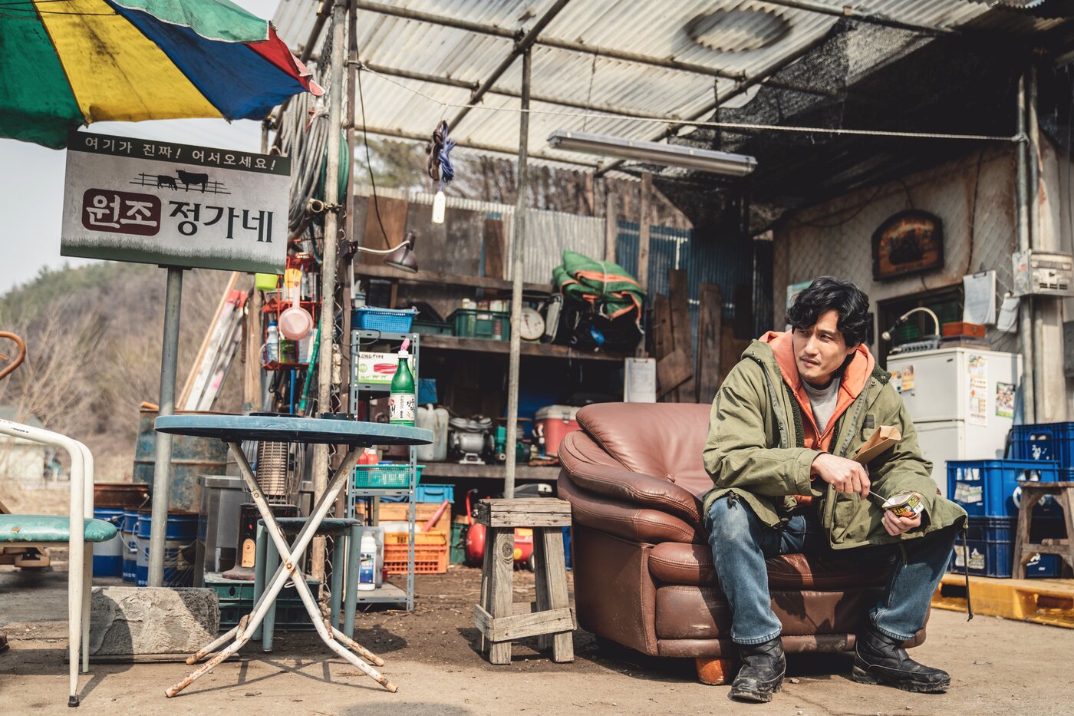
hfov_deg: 51.9
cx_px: 537
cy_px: 358
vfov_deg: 35.9
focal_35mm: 37
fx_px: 1104
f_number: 2.8
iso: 100
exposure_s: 1/1000
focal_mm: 37
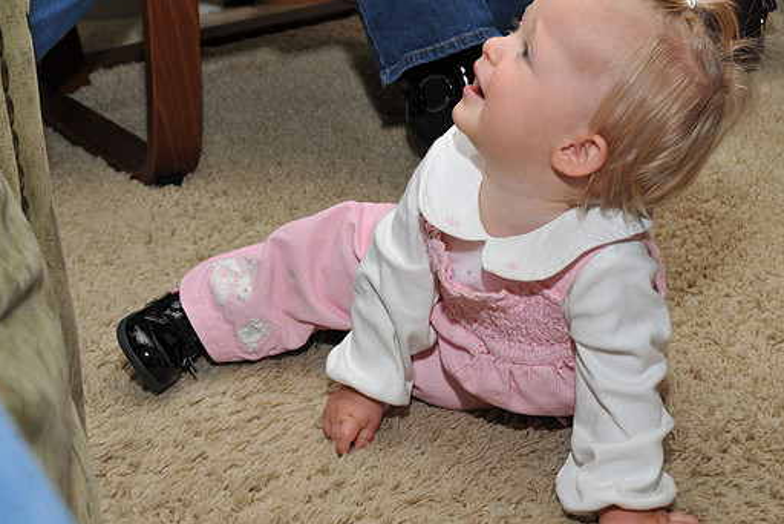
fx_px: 1700
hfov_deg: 26.0
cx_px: 358
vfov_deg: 17.5
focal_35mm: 78
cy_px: 234
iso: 400
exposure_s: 1/80
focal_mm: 46
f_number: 8
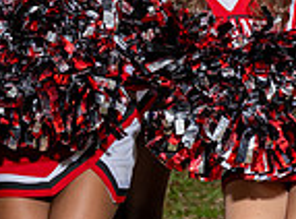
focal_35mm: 369
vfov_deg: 4.0
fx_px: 3142
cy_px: 82
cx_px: 61
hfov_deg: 5.4
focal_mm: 70
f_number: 5.6
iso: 160
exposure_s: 1/200
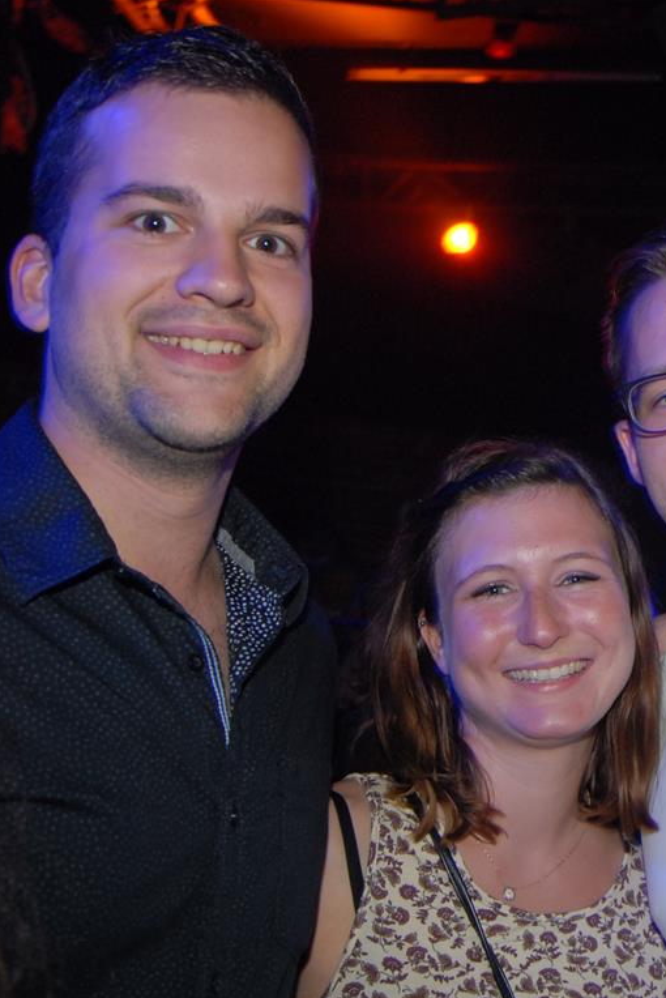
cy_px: 499
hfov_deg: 23.6
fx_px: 1497
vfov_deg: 36.9
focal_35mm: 54
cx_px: 721
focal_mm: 24
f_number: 5.6
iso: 400
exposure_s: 1/10
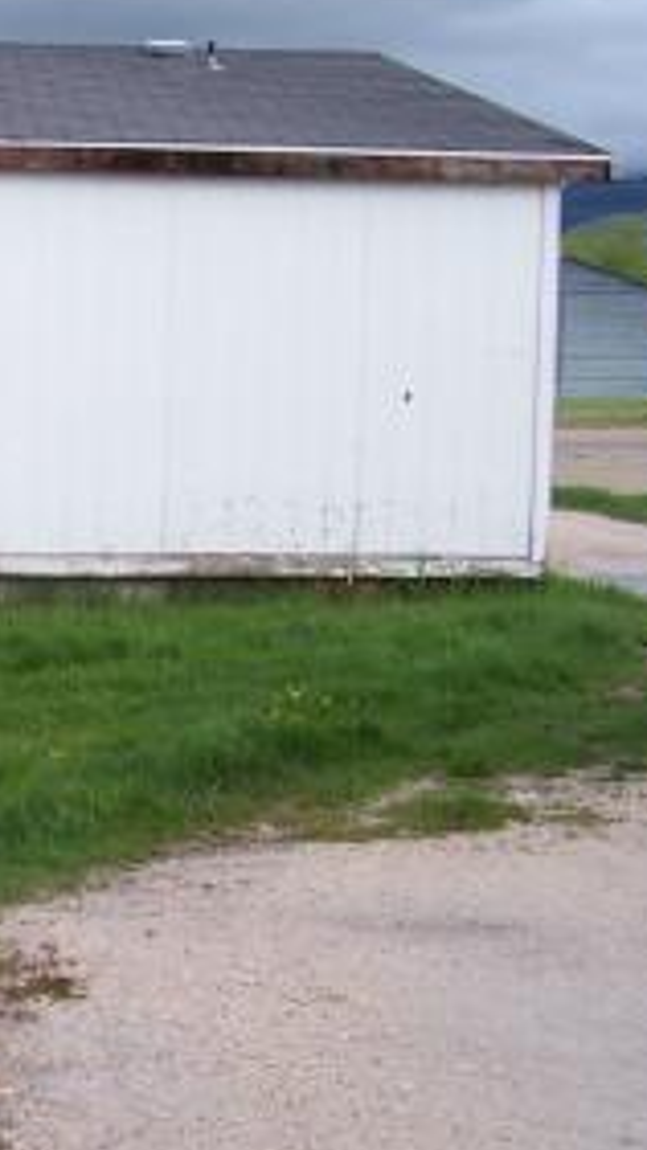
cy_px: 659
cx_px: -536
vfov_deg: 25.9
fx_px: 2502
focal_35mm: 82
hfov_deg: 13.2
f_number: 2.8
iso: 64
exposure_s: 1/500
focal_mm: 5.85
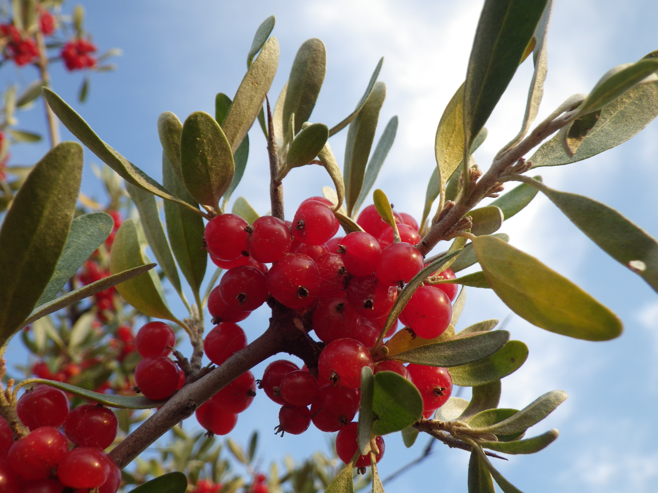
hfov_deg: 54.0
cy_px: 246
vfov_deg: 41.8
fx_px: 646
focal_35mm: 34
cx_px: 329
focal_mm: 6.1
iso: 125
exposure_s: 1/160
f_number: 4.6
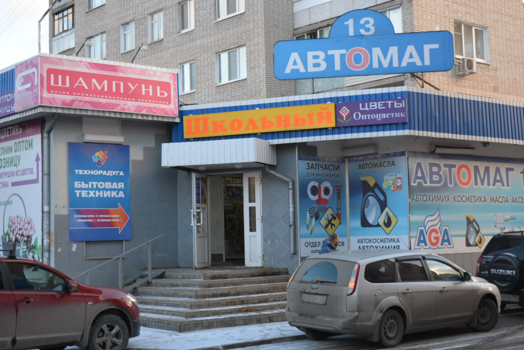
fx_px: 874
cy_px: 175
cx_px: 262
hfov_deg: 33.4
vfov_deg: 22.7
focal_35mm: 60
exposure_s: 1/125
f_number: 5.6
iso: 320
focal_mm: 40
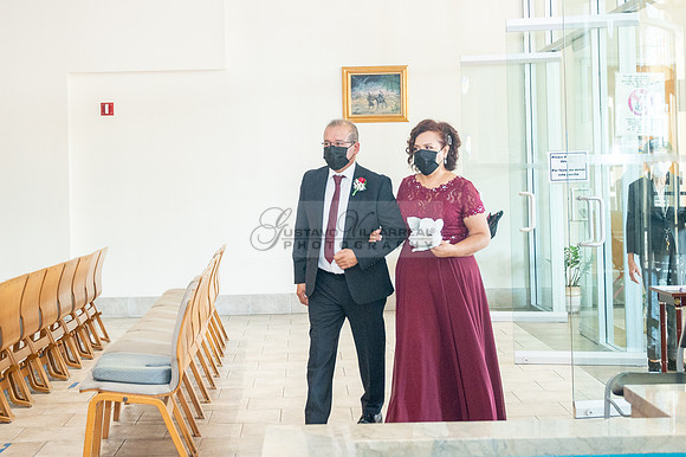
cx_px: 296
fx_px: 1251
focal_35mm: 66
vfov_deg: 20.6
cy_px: 148
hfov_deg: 30.6
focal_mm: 41
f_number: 4
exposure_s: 1/200
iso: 2000
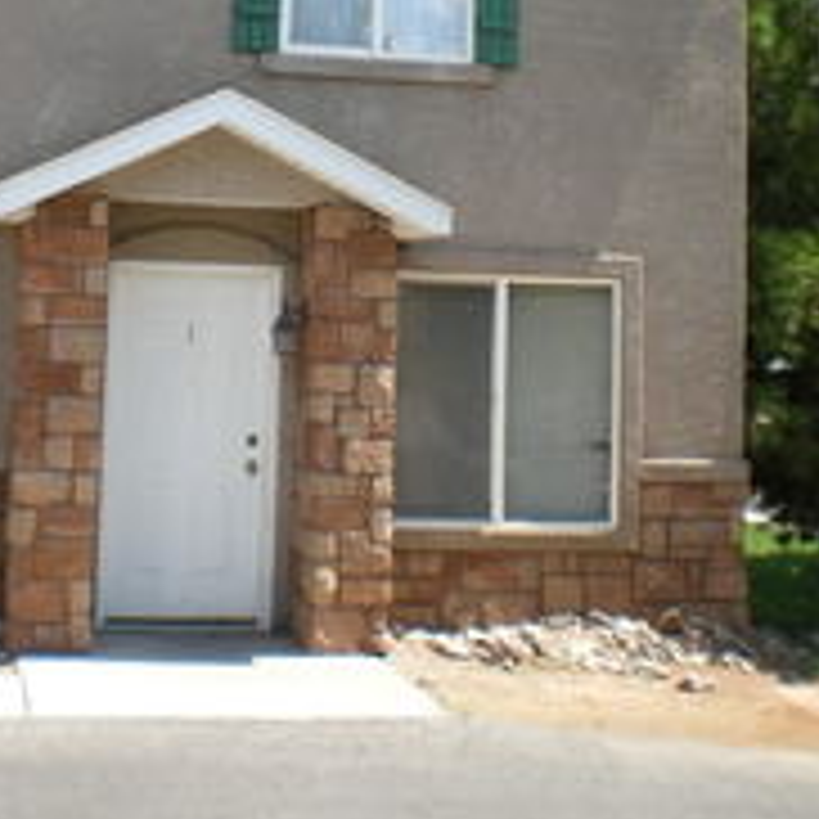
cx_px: 252
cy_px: 99
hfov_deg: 25.5
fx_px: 1793
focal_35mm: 67
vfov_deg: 25.0
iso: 50
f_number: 4.6
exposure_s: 1/160
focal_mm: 6.3
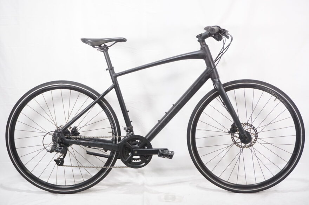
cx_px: 154
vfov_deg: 23.7
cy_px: 102
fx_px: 489
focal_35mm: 57
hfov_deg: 35.1
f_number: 5.6
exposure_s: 1/60
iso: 2000
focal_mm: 38
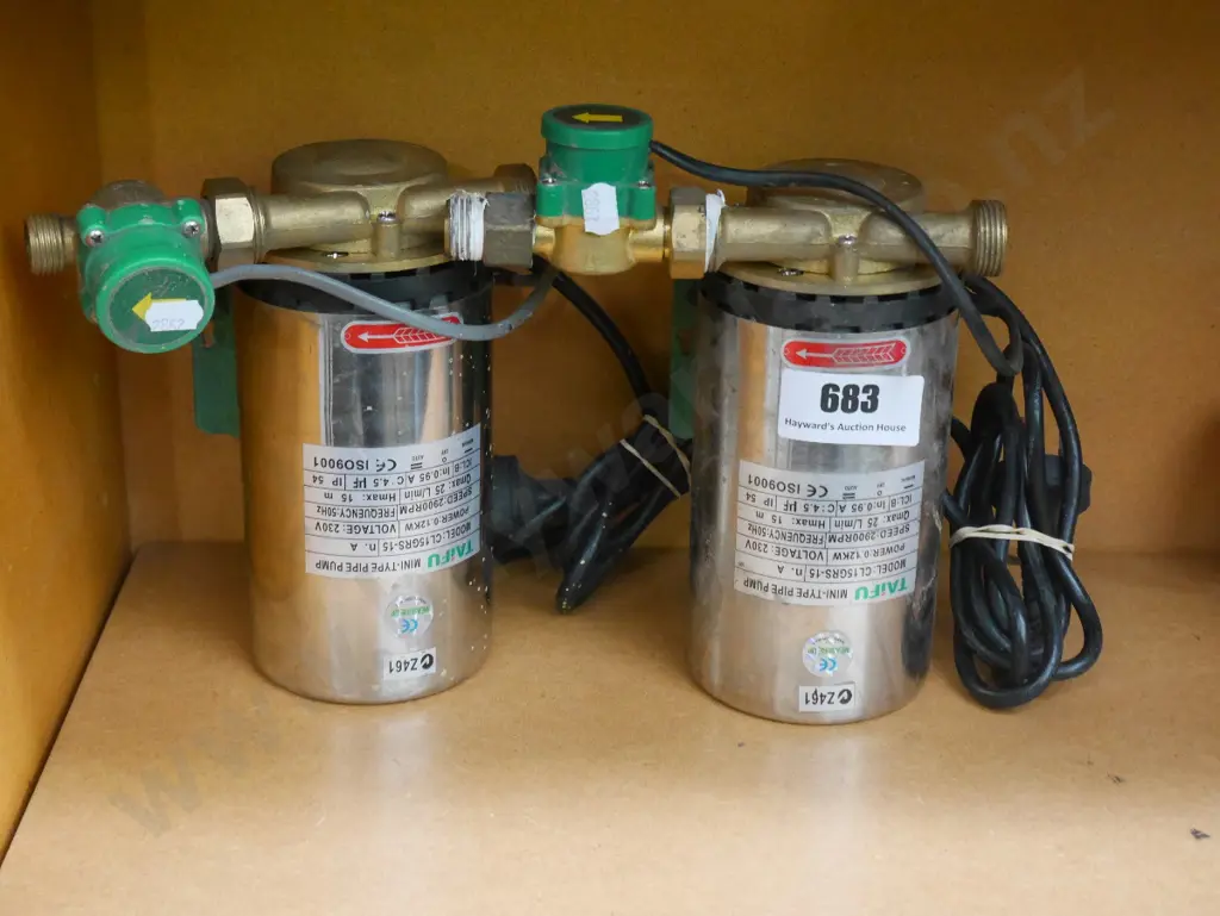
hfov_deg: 30.3
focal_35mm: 64
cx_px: 610
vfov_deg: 22.9
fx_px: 2257
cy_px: 458
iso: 3200
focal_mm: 32
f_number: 5.6
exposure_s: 1/10
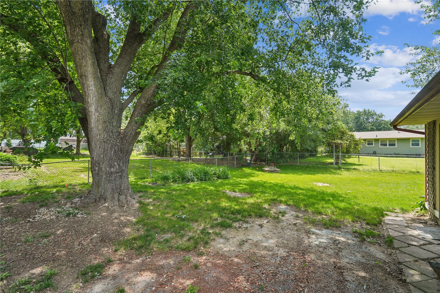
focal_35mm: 16
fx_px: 196
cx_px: 220
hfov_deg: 96.7
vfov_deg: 73.7
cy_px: 146
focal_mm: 16
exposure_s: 1/80
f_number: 10
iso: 400
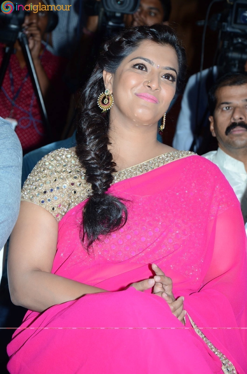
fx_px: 1427
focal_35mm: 138
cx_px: 124
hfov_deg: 9.9
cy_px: 187
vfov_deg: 14.9
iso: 500
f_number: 6.3
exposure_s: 1/125
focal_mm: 92
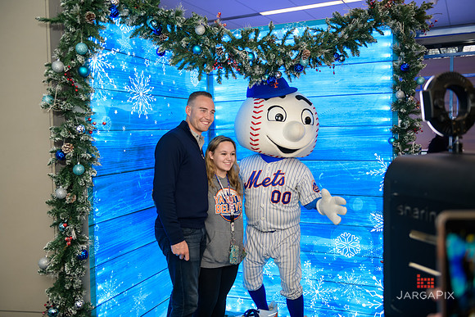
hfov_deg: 55.8
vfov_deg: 38.9
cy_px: 158
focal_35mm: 34
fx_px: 449
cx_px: 238
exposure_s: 1/125
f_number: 3.2
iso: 400
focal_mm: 34
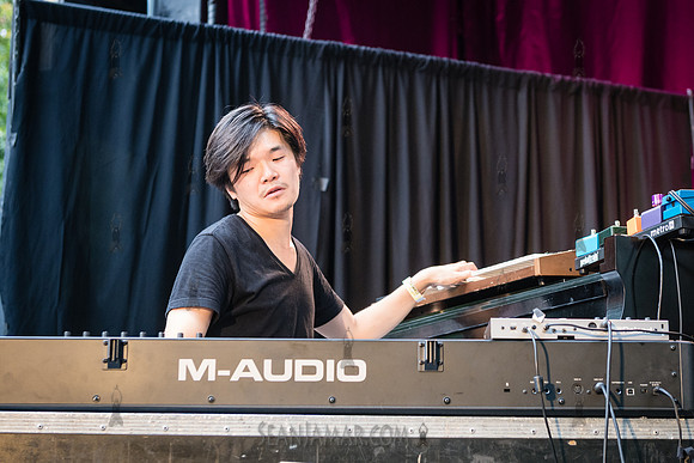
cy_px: 178
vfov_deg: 17.8
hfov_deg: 26.5
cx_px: 393
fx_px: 1474
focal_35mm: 76
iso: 2000
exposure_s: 1/160
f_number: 4
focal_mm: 62
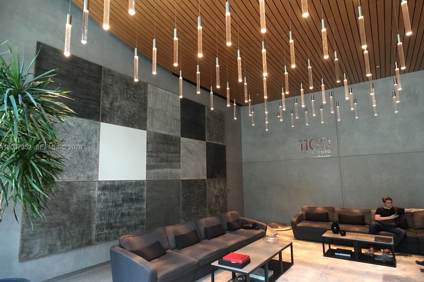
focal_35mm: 31
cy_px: 148
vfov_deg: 42.3
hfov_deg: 60.3
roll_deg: +0.4
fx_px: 365
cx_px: 216
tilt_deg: +8.1
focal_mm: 4.15
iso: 80
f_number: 2.2
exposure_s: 1/15
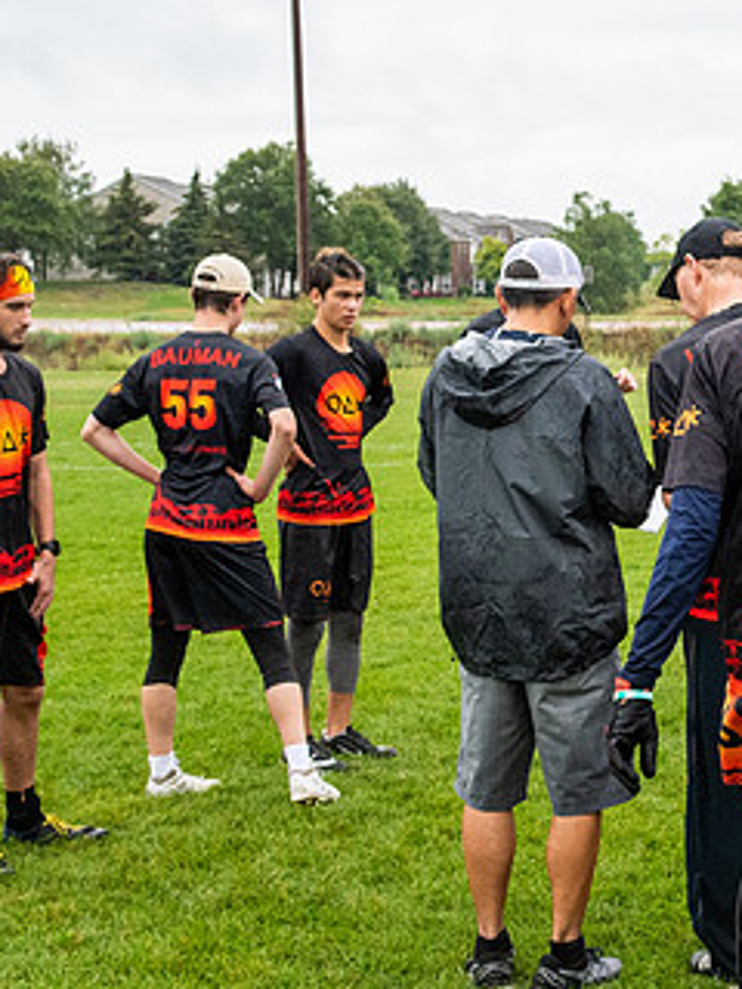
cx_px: 722
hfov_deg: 19.6
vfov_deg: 26.7
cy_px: 427
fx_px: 2086
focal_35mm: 73
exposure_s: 1/800
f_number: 6.3
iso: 1600
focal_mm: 26
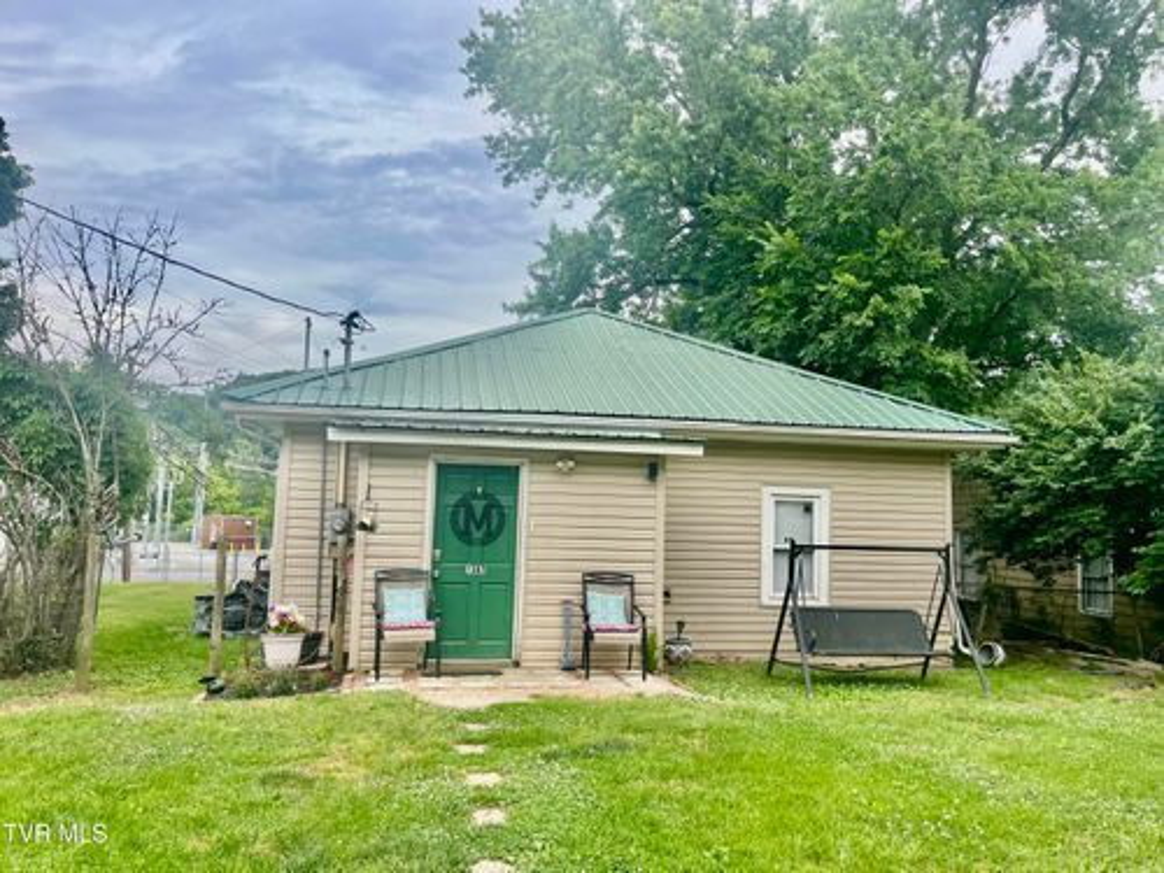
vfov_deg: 53.1
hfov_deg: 67.3
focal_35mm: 26
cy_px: 436
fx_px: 874
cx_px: 582
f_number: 1.6
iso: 50
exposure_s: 1/951
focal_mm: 5.1
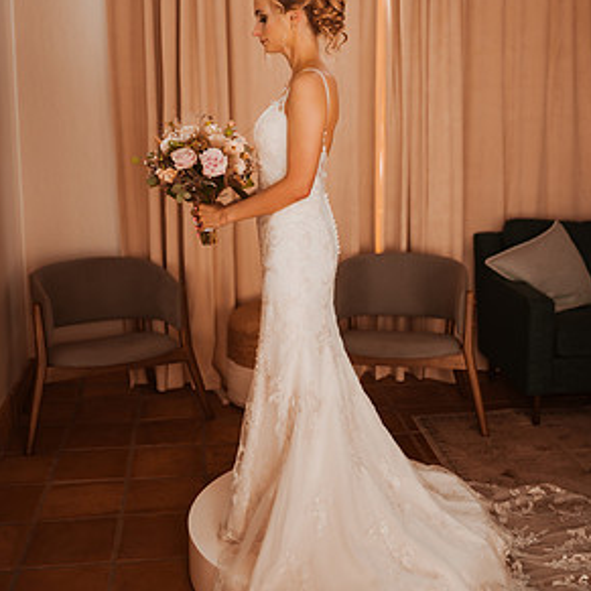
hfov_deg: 36.8
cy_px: 219
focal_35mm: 46
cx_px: 298
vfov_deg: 36.6
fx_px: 889
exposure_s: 1/1250
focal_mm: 35
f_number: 1.8
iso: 320
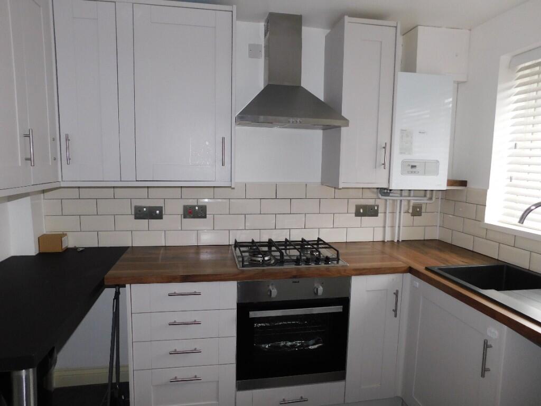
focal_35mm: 23
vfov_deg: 58.9
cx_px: 270
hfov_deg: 73.9
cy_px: 203
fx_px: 359
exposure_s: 1/30
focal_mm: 4
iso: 200
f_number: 3
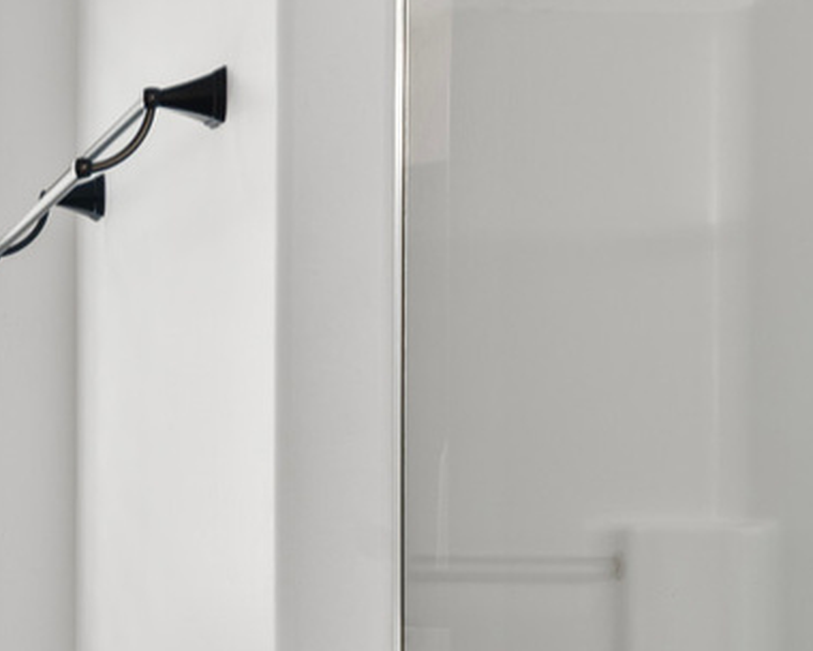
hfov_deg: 21.0
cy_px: 574
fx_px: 1949
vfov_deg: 18.7
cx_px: -304
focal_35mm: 81
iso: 100
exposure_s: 1/1.67
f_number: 9
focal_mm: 16
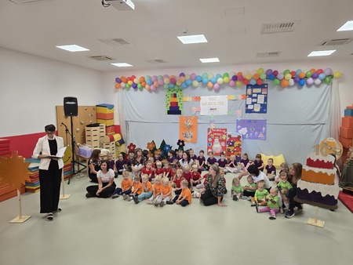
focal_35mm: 23
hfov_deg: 73.9
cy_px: 132
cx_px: 176
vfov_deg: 58.9
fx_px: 235
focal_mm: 6.3
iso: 160
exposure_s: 1/100
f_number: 1.7
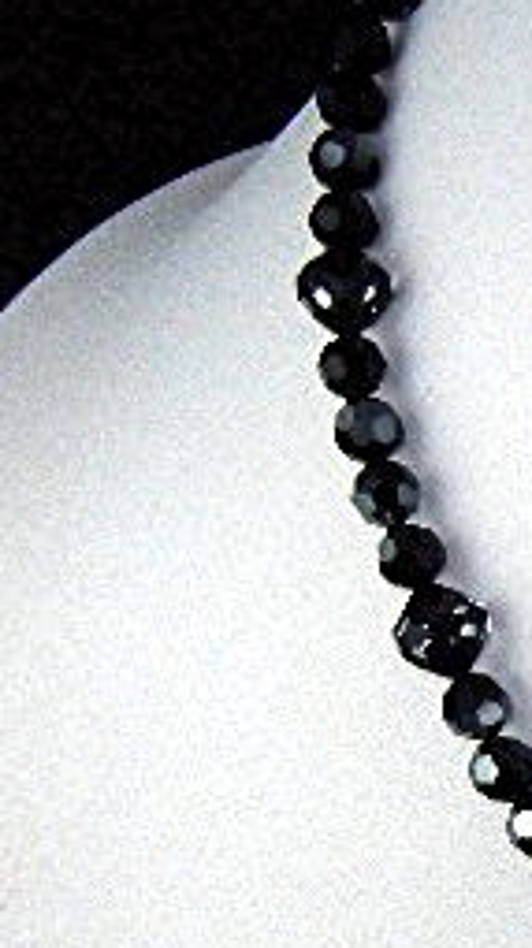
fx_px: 2338
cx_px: 1042
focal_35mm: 93
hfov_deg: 11.7
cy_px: 818
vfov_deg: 22.5
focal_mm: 6.2
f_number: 7.2
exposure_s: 1/30
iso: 195
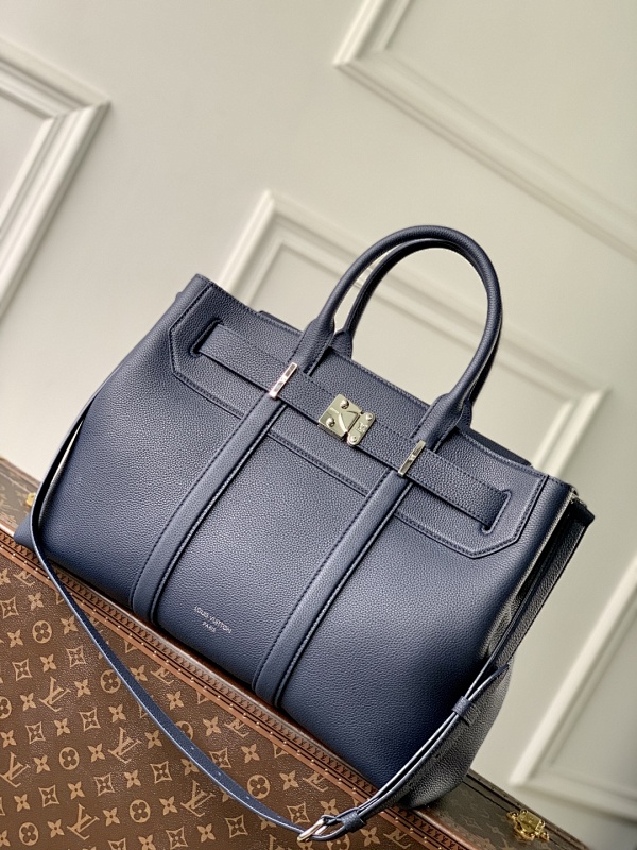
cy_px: 425
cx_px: 318
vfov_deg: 36.8
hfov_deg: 28.0
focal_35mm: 52
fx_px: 1276
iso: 80
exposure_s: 1/122
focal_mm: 6
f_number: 2.4
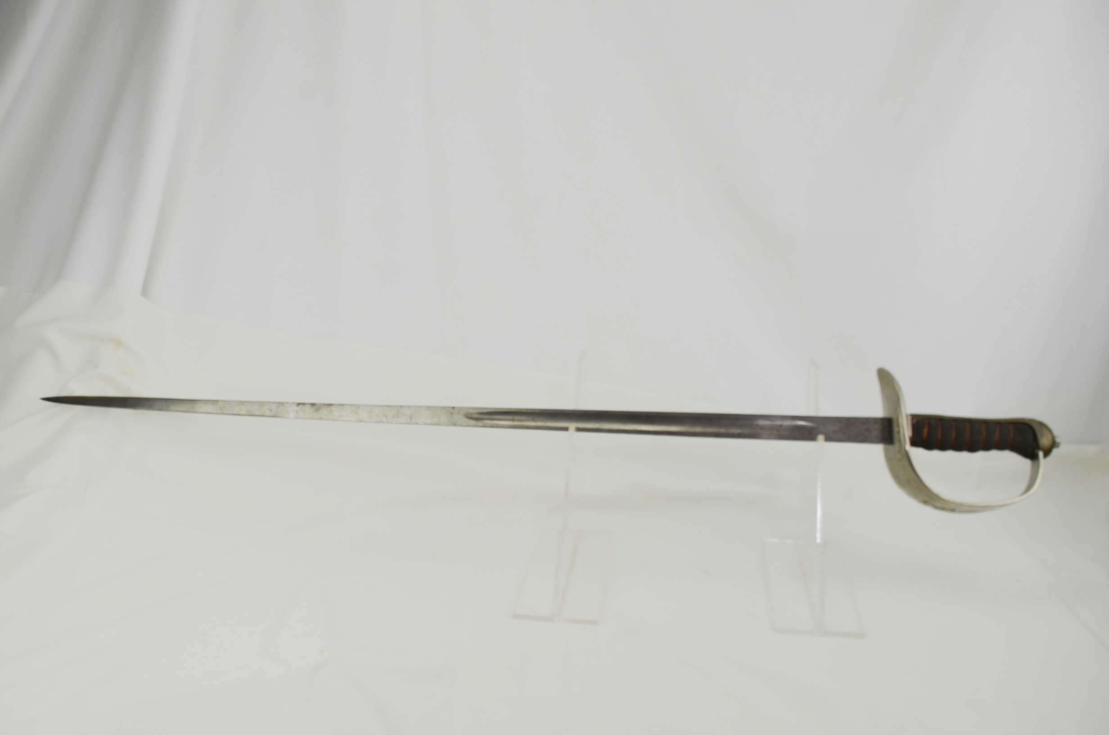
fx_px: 922
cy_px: 368
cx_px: 554
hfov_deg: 62.0
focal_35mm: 30
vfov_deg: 43.4
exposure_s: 1/125
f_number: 5.6
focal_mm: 20
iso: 220
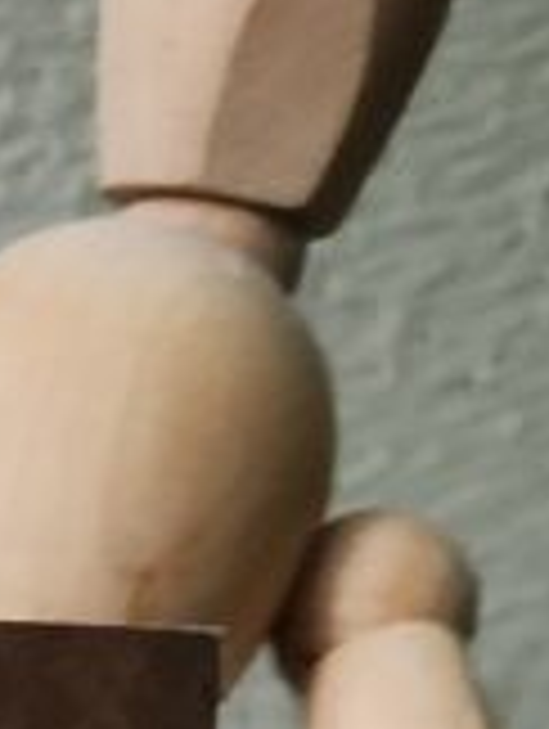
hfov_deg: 9.4
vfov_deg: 11.1
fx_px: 3058
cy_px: 1832
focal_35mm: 145
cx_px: -666
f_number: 1.8
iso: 640
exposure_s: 1/24
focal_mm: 5.4
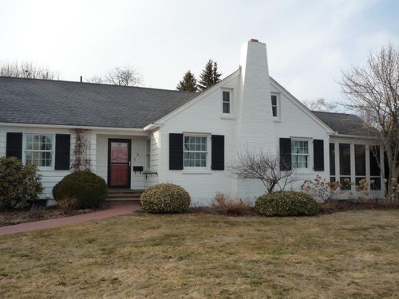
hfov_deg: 60.0
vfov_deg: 46.8
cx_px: 200
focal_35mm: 30
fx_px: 346
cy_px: 150
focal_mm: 5.3
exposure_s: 1/500
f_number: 3.4
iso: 160
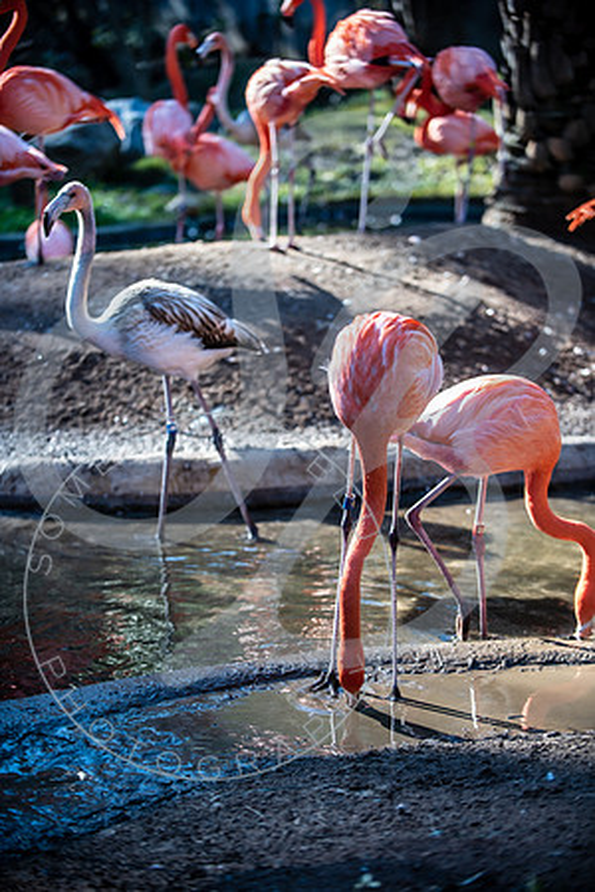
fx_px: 2355
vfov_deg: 21.5
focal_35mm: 95
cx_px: 298
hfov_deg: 14.4
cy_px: 446
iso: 200
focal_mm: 95
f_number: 2.8
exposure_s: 1/400
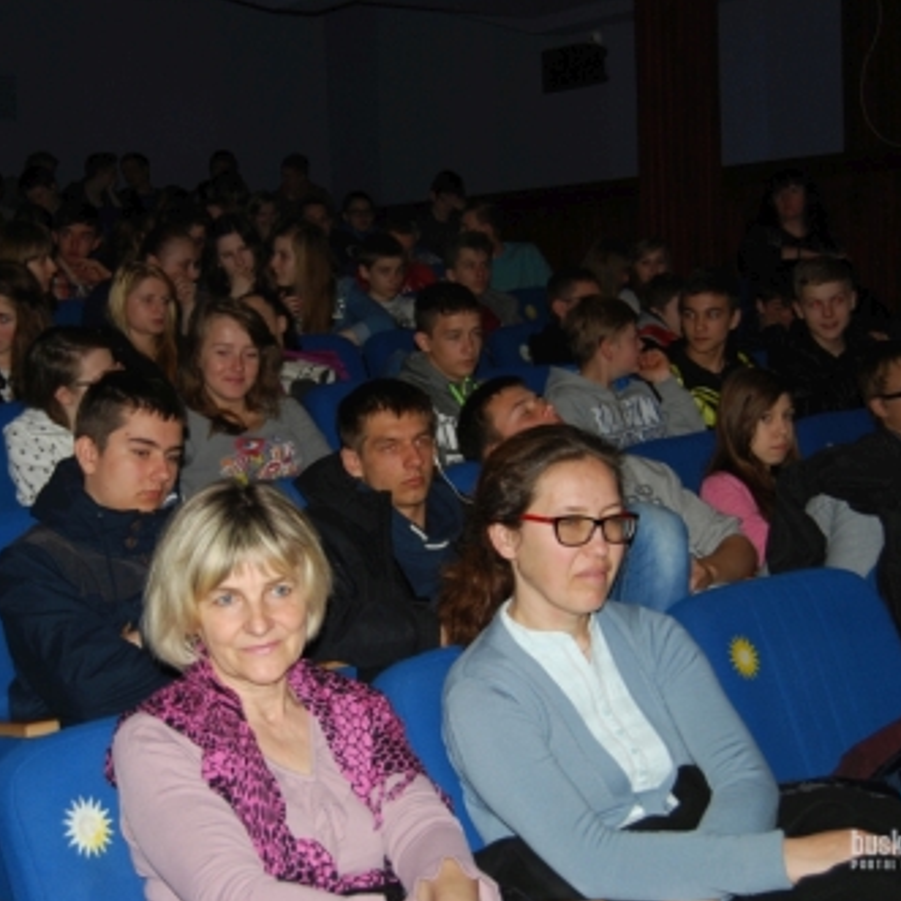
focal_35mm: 54
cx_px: 367
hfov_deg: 31.6
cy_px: 452
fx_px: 1590
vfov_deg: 31.6
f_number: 4.2
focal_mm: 28
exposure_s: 1/60
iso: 200
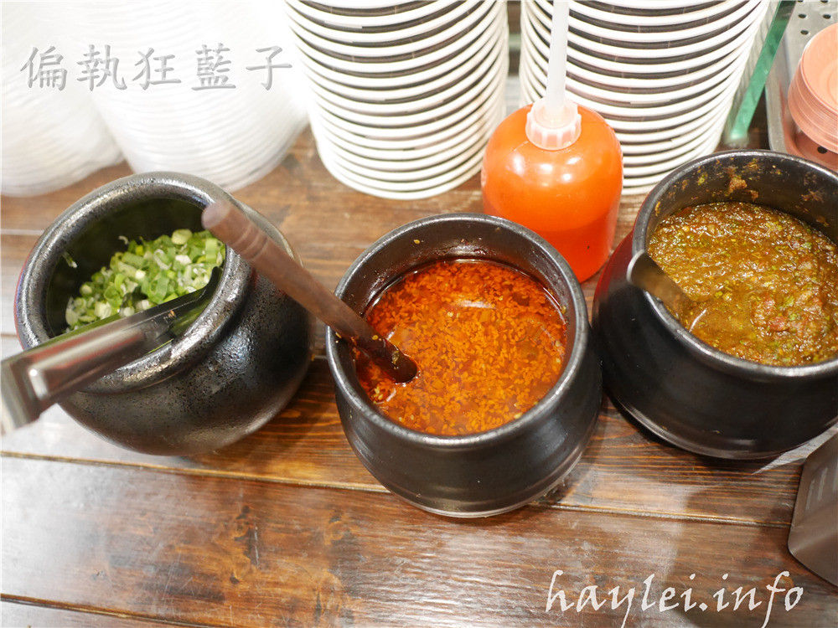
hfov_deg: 60.0
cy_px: 314
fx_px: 726
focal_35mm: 30
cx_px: 419
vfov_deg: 46.8
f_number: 2
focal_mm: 15
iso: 2500
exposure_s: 1/60
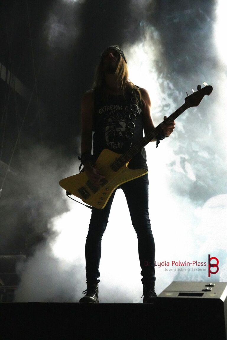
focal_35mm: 63
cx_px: 114
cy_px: 170
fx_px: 596
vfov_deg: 31.9
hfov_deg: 21.6
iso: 6400
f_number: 4.5
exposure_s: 1/100
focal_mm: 42
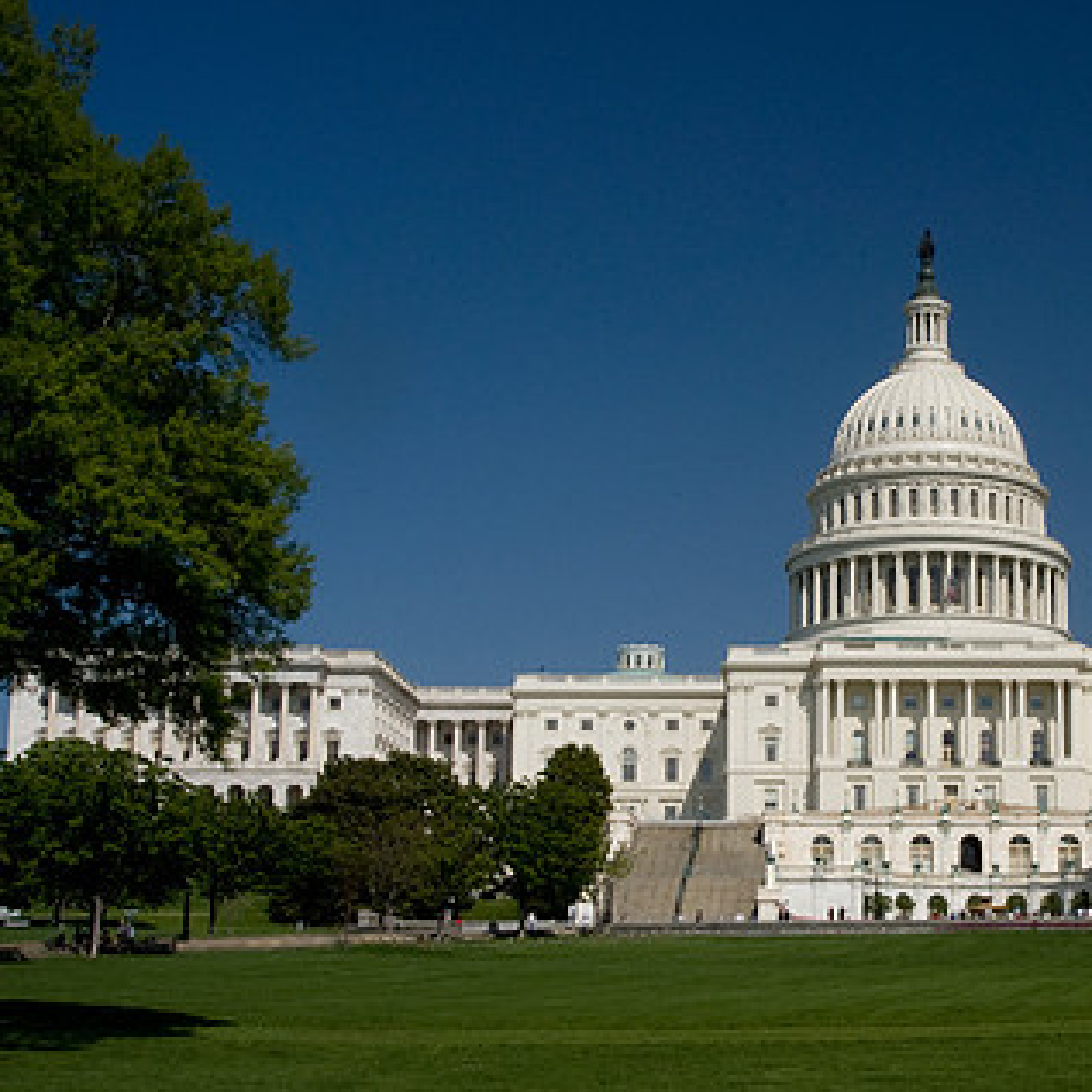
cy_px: 546
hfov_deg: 29.1
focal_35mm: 57
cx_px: 935
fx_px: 2034
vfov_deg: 30.0
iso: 200
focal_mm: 24
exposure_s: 1/80
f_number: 18
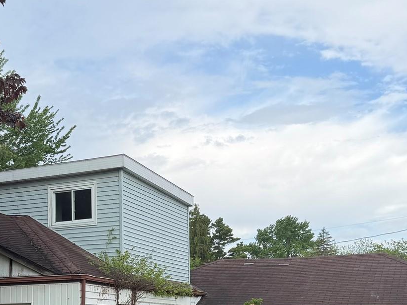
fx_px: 705
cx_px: 101
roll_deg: +0.7
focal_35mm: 60
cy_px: 309
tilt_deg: +0.8
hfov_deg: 31.6
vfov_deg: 23.3
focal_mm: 6.76
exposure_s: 1/1949
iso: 80
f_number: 1.78
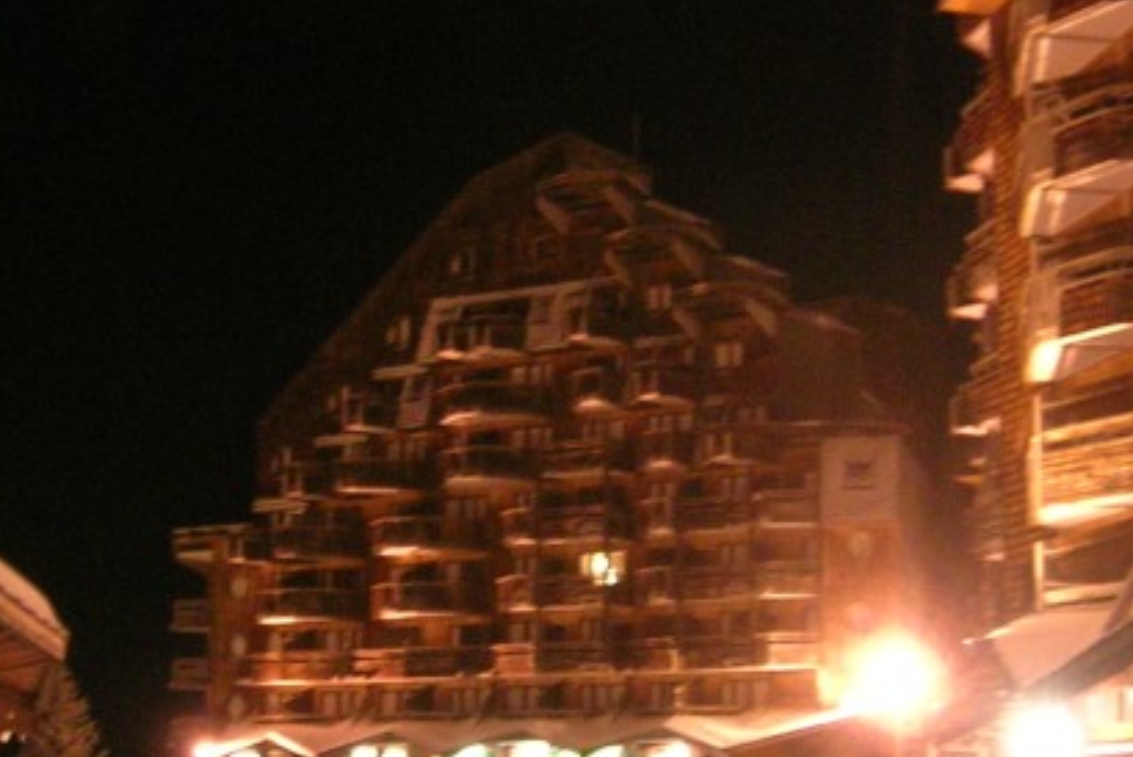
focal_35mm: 73
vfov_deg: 18.6
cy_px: 553
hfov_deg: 27.7
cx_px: 627
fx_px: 2299
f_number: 2.8
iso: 200
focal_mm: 5.5
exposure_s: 1/2.7
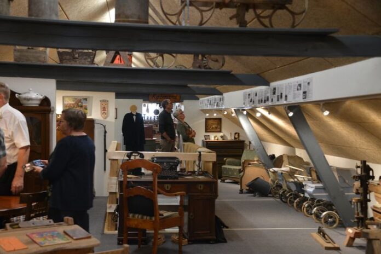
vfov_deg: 24.6
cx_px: 190
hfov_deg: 36.2
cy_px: 127
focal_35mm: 55
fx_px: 582
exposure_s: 1/40
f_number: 4.5
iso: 1000
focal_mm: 55
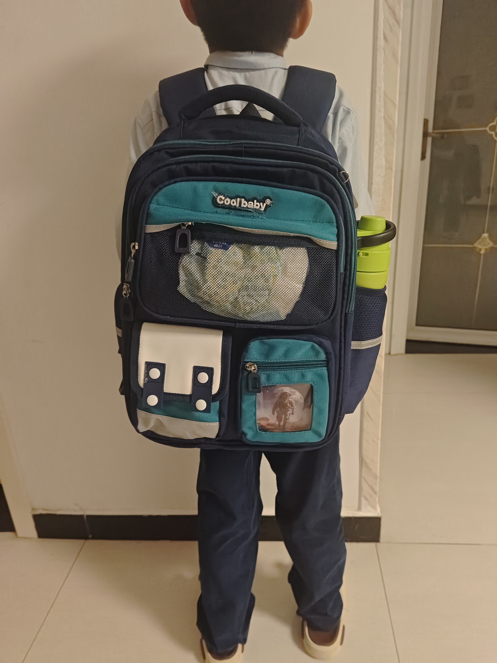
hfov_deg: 58.9
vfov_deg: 73.9
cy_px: 332
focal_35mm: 23
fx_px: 440
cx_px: 248
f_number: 1.88
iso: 7627
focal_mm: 5.56
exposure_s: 1/180
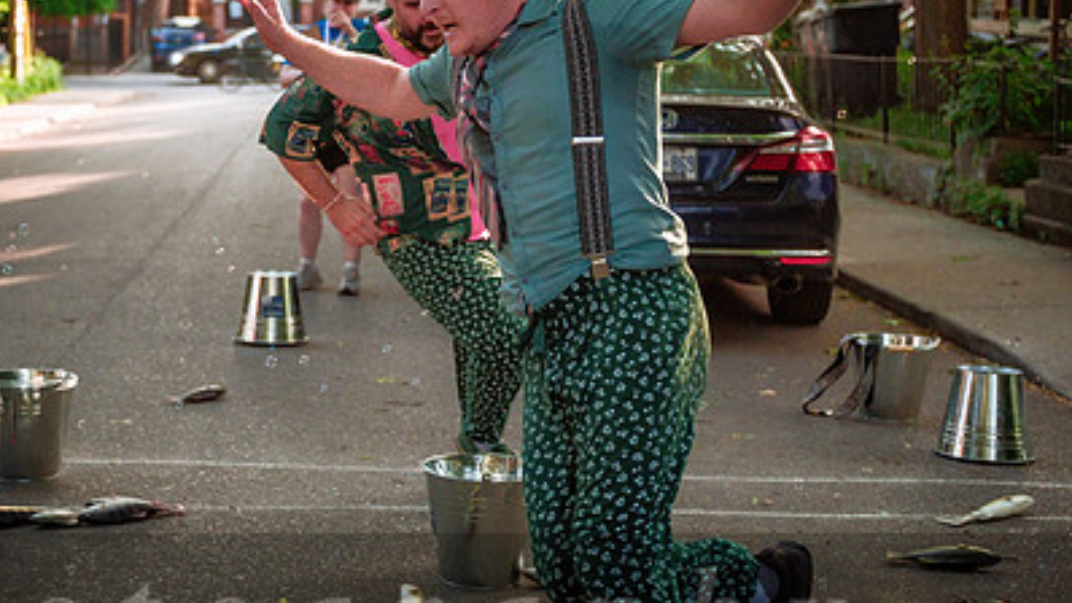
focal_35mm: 72
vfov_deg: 16.7
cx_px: 294
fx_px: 2047
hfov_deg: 29.0
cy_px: 188
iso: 500
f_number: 1.8
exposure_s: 1/1250
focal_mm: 26.5
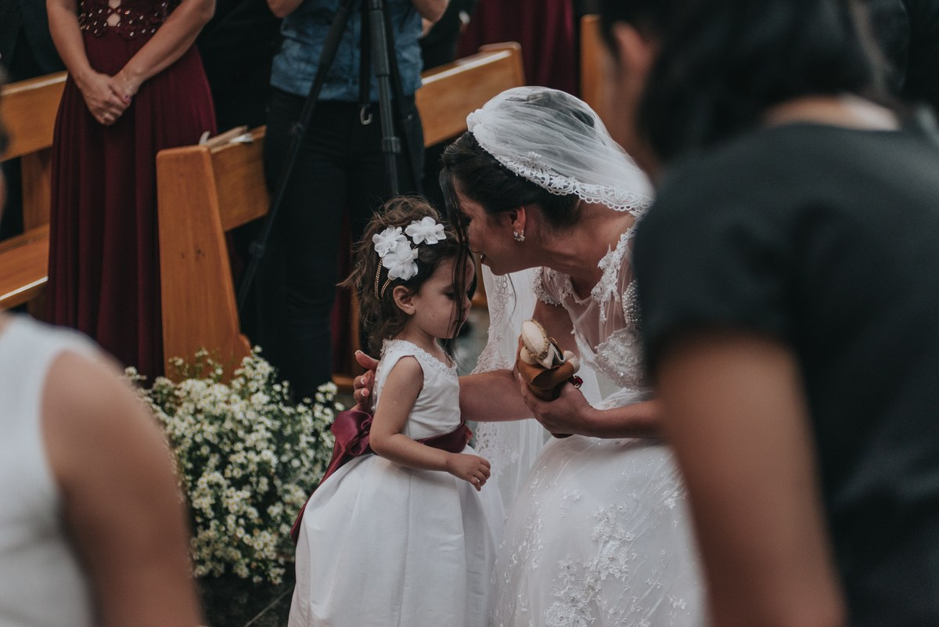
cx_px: 470
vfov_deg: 17.1
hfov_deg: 25.4
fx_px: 2087
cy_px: 314
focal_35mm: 80
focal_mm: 80
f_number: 2.8
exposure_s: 1/200
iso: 1250
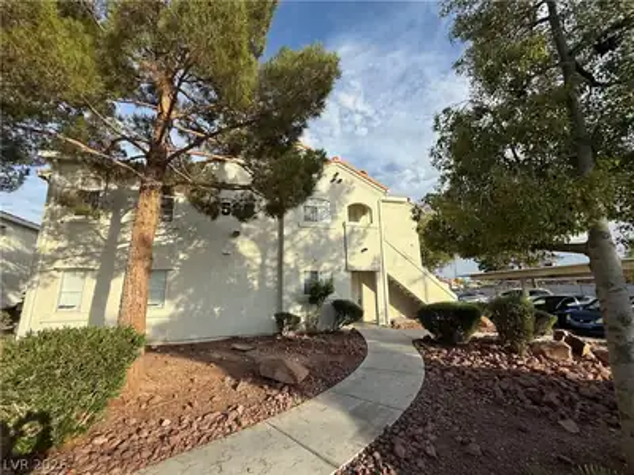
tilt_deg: +13.0
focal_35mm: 14
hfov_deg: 102.1
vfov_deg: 85.7
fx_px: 256
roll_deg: +1.1
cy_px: 238
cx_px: 317
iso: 50
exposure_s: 1/1745
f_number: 2.2
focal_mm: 2.22
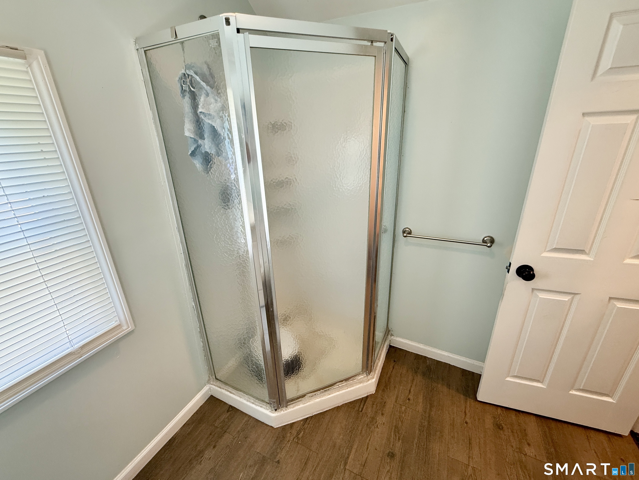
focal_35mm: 14
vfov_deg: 85.7
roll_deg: -0.6
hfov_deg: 102.1
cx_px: 320
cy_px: 240
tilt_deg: -21.4
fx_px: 258
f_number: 2.2
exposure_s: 1/60
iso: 160
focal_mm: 2.22
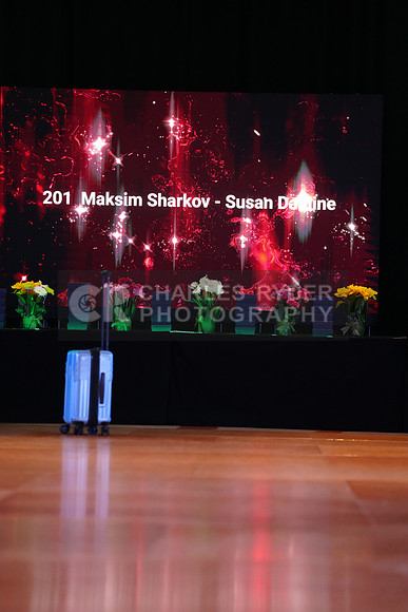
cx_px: 204
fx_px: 2039
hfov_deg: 11.4
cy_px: 306
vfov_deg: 17.1
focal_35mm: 120
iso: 6400
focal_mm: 120
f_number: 2.8
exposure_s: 1/400
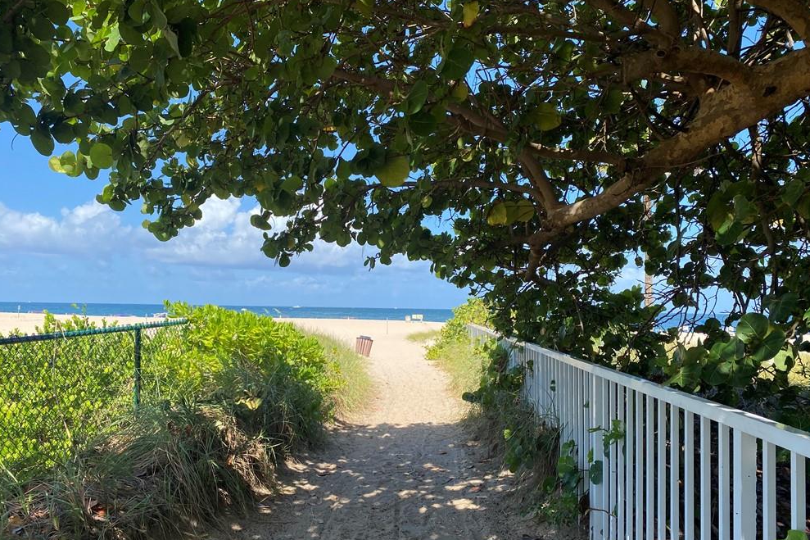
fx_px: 630
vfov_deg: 46.3
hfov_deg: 65.5
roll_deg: -1.9
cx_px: 402
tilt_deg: +0.6
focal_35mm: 28
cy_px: 306
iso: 32
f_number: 1.8
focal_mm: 4.25
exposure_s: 1/1429
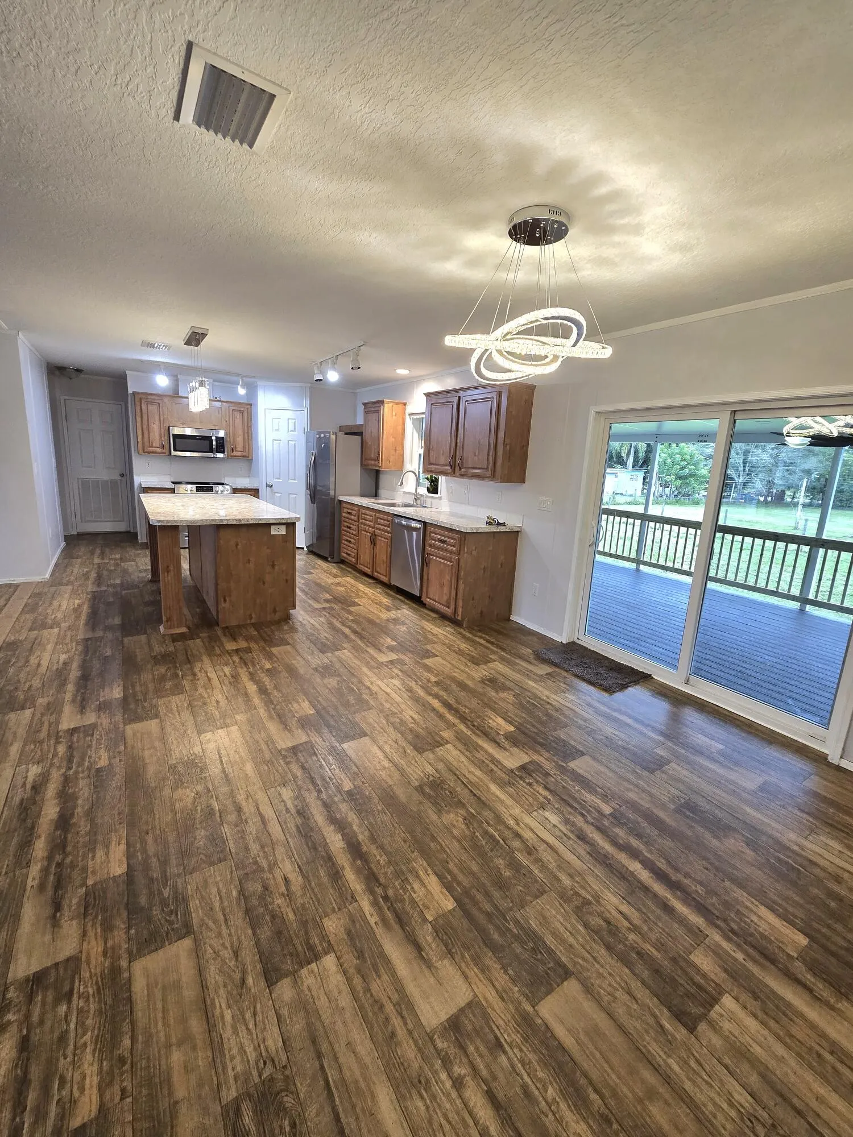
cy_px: 568
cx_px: 426
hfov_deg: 89.9
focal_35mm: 13
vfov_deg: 106.2
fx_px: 427
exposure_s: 1/60.2
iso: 200
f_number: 2.2
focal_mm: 2.2
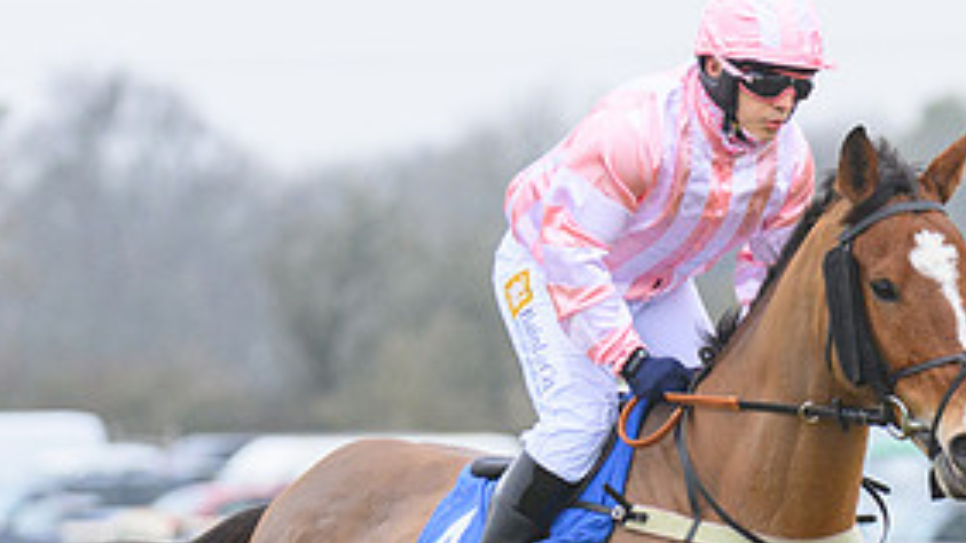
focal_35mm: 598
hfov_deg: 3.6
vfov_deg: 2.0
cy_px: 539
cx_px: 387
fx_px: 15316
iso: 1250
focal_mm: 195
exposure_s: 1/1250
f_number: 5
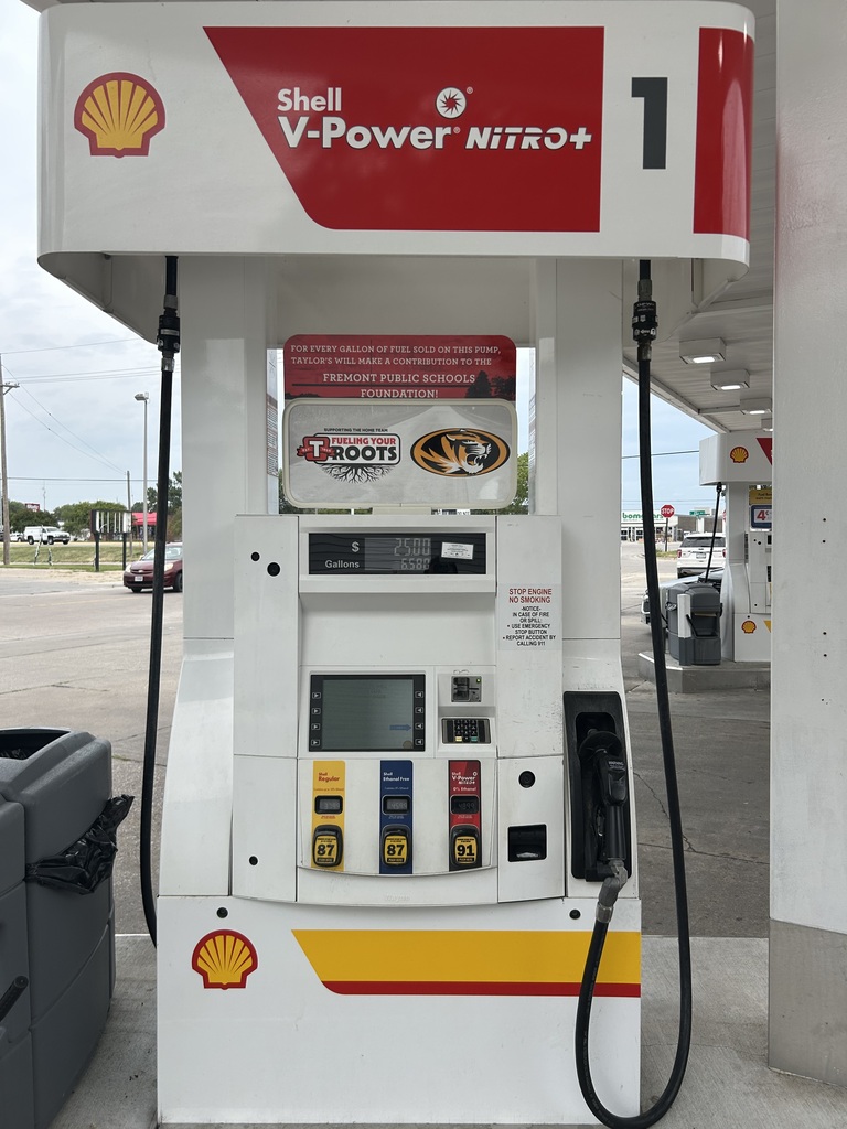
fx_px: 848
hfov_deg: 53.1
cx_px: 424
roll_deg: -0.5
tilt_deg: -0.6
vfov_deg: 67.3
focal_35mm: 26
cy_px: 564
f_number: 1.5
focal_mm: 5.7
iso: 50
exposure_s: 1/2045
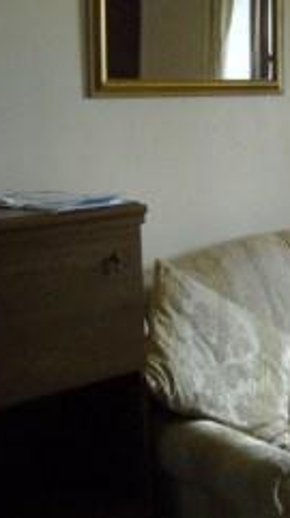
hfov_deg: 16.2
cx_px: 350
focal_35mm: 71
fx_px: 974
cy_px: 206
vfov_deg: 29.7
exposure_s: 1/176
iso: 417
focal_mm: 5.7
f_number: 2.8
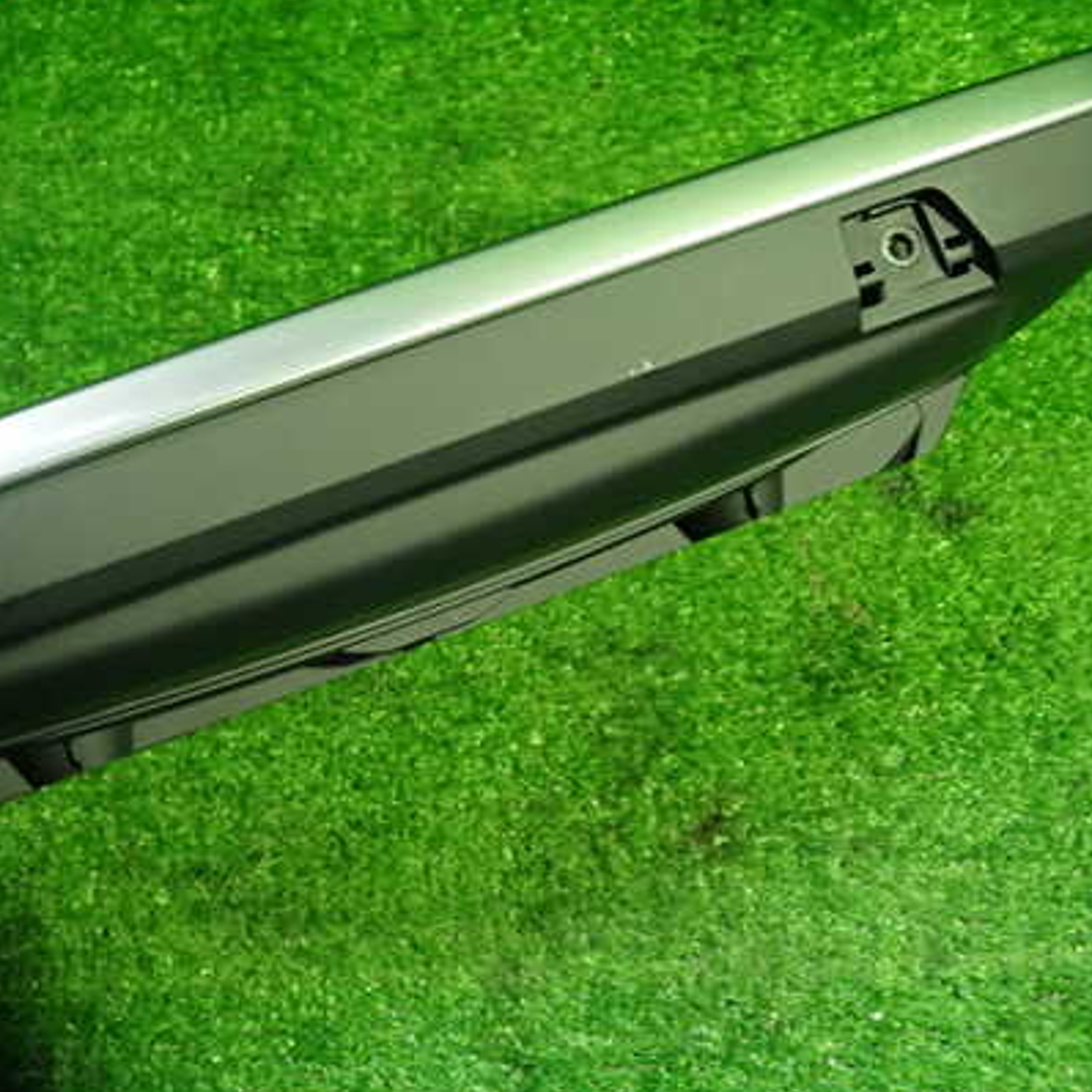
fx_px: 1428
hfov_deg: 41.0
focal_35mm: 40
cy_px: 562
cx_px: 316
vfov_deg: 41.9
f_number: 2.3
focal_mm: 5.4
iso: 320
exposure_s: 1/30
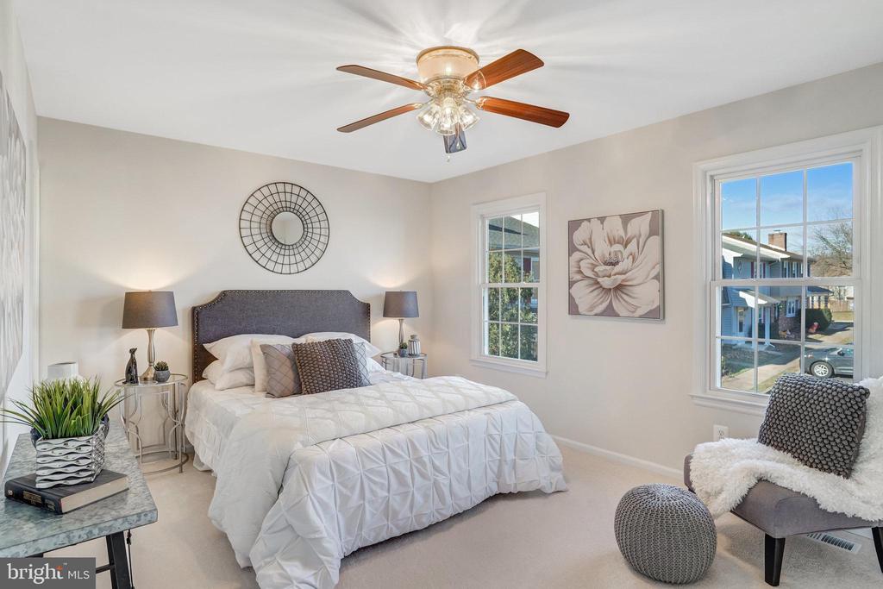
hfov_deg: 86.9
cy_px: 294
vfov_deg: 64.6
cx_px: 442
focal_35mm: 19
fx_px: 466
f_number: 8
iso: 1250
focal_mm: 19
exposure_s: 1/50
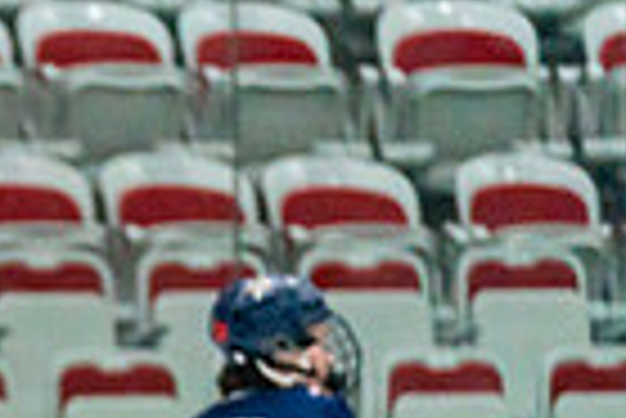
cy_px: 820
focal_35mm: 585
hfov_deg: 3.5
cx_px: -621
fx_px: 10183
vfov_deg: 2.3
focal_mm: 138
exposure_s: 1/1250
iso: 3200
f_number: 2.8
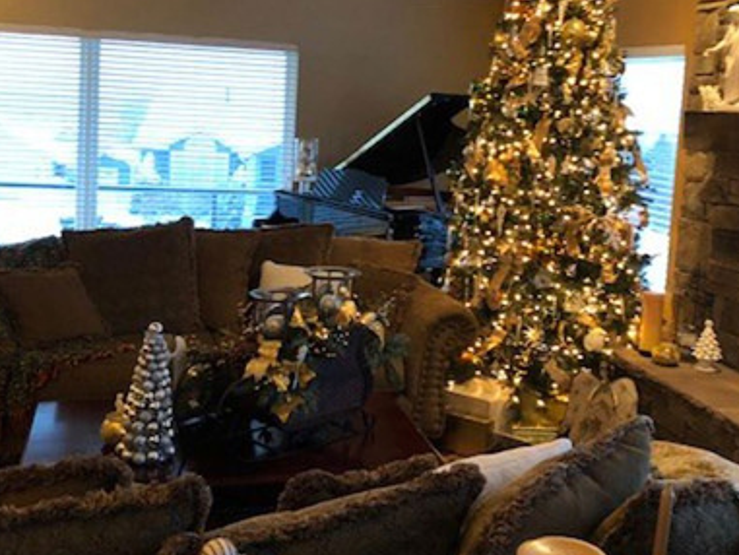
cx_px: 380
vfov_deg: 30.8
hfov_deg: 40.4
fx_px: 1004
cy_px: 212
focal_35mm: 47
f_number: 1.8
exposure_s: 1/12
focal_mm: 3.99
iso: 100
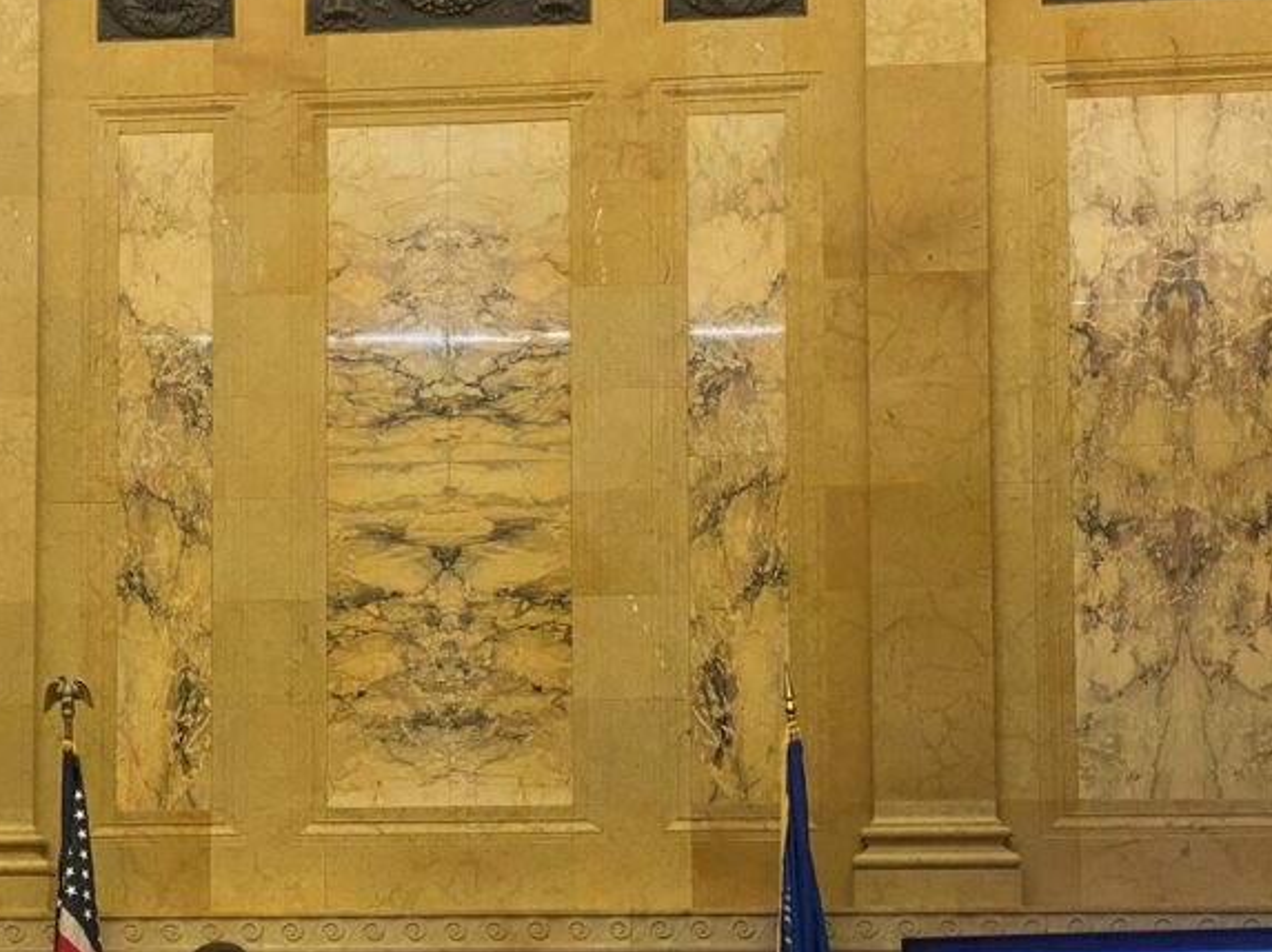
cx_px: 391
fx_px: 3415
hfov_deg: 21.0
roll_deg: -0.2
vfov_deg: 15.8
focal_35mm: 93
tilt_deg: +5.6
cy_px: 746
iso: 500
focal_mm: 6
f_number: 2
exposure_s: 1/40
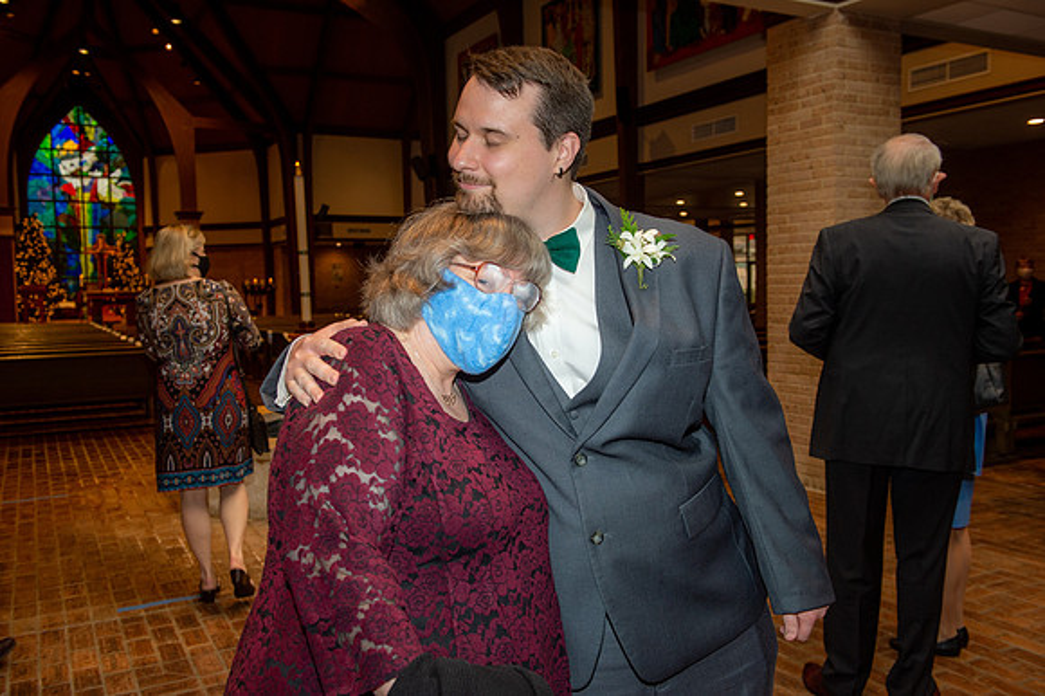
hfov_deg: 58.7
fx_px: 928
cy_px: 348
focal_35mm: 32
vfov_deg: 41.1
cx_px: 522
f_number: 5.6
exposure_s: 1/160
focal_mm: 32
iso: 1250
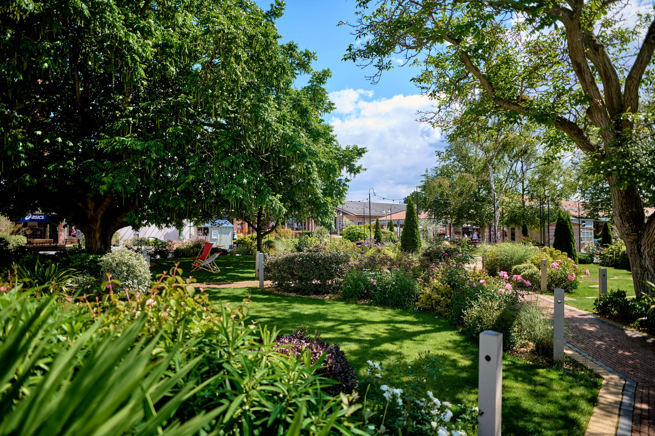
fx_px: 364
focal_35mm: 20
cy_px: 218
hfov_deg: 84.0
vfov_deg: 61.9
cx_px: 328
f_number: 1.4
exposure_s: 1/3200
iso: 50
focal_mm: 20
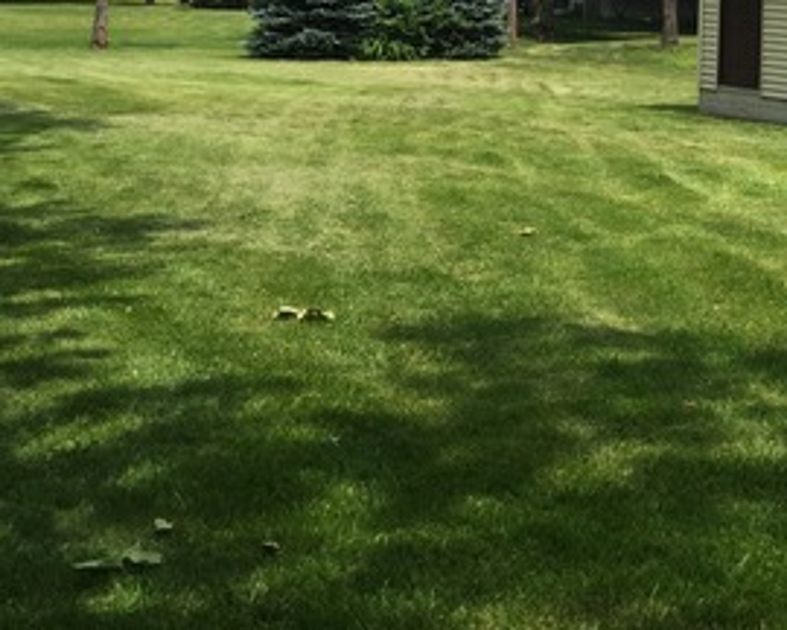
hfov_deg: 26.7
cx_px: 790
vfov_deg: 22.6
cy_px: 166
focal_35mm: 67
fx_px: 1561
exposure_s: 1/1464
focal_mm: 4.15
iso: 32
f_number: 2.2
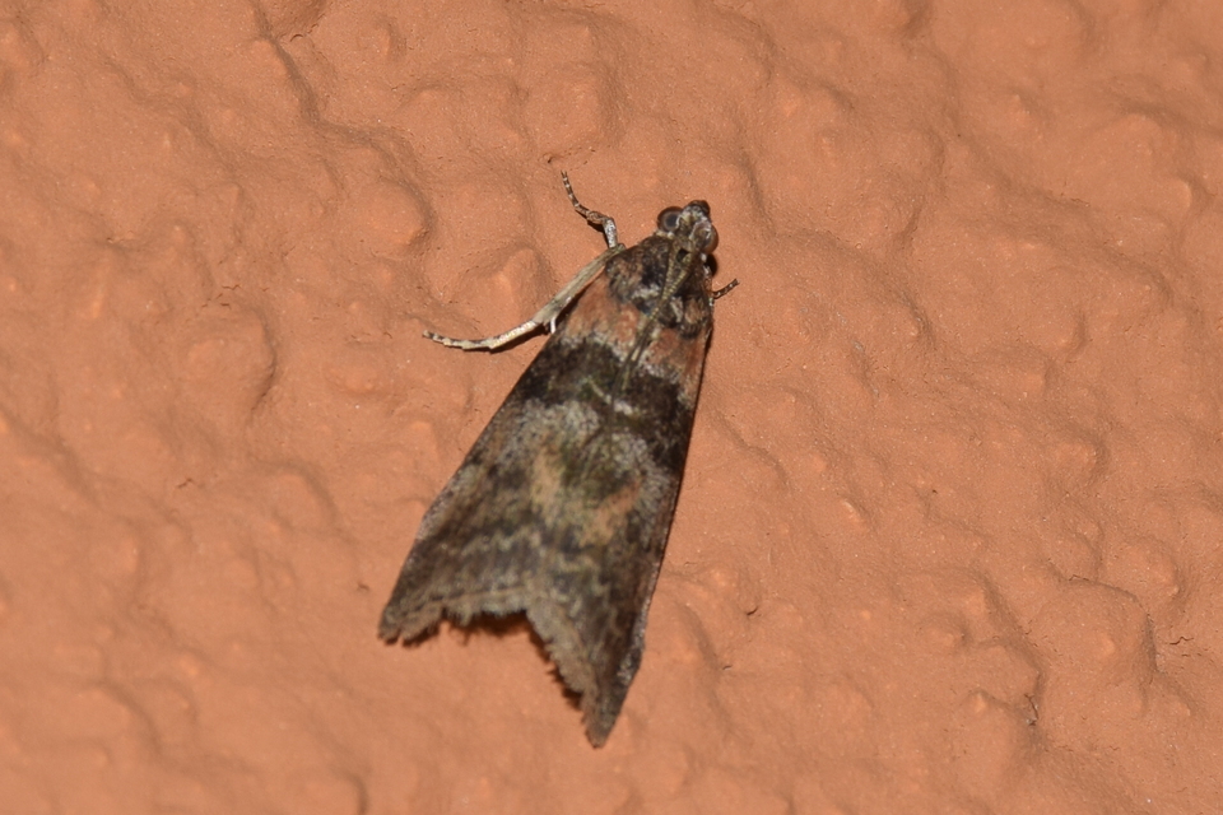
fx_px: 7134
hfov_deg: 9.8
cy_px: 408
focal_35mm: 210
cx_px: 612
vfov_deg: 6.5
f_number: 13
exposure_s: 1/160
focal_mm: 140
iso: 100
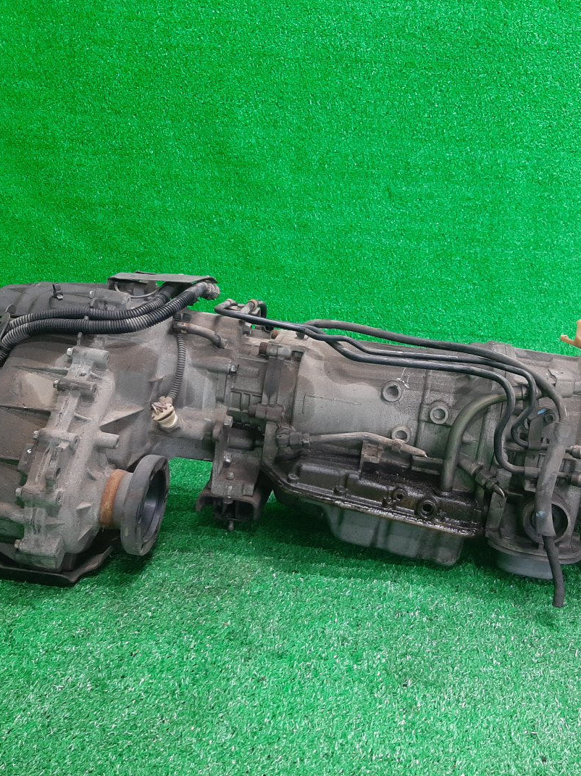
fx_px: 784
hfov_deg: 40.4
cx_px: 364
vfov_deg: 52.6
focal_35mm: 35
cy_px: 390
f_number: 1.7
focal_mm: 3.93
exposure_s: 1/50
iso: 164
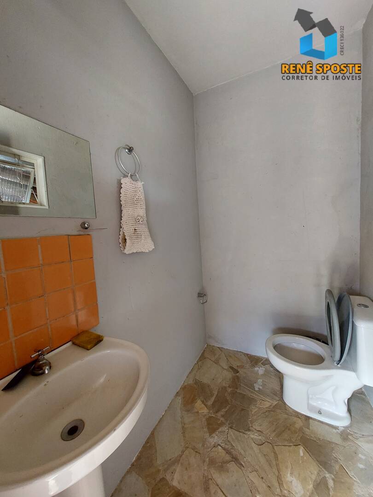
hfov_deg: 89.9
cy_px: 248
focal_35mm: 13
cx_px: 186
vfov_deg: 106.2
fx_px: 187
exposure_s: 1/60
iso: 320
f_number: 2.2
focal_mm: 1.74
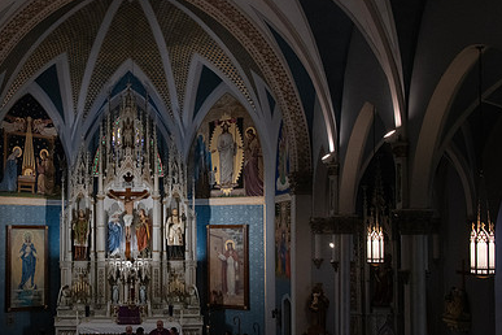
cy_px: 201
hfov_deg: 34.5
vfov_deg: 23.7
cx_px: 145
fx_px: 795
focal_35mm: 57
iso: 4000
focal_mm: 38
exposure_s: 1/100
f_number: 16
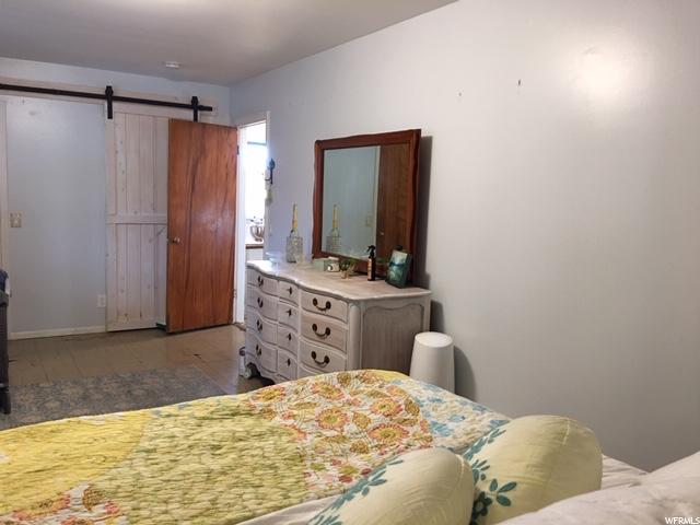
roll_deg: -2.1
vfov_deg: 48.2
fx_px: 586
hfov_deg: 61.7
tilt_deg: -6.1
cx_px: 350
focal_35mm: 29
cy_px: 262
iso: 50
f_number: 2.2
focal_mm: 4.15
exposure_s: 1/15
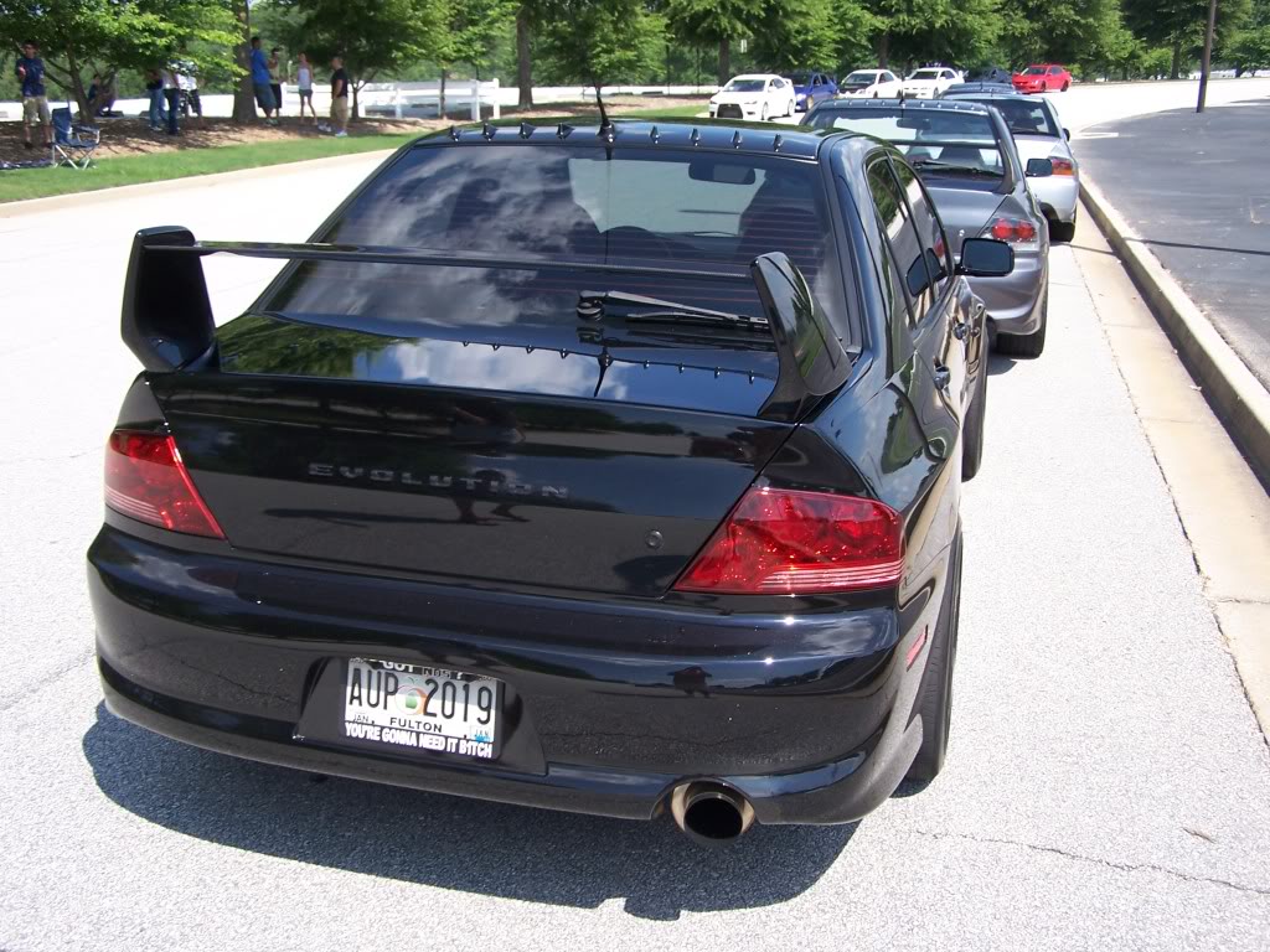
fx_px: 1394
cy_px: 476
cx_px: 635
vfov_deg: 37.7
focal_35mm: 38
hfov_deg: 49.0
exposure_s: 1/640
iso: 80
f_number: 2.8
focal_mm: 6.3
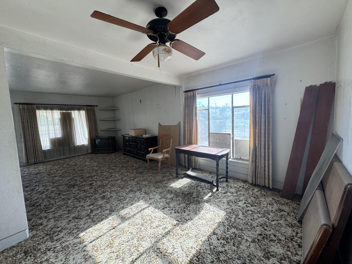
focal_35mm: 14
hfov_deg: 102.1
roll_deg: +1.8
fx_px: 142
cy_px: 132
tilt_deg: -3.8
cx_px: 176
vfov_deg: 85.7
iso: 40
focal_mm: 2.22
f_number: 2.2
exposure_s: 1/148
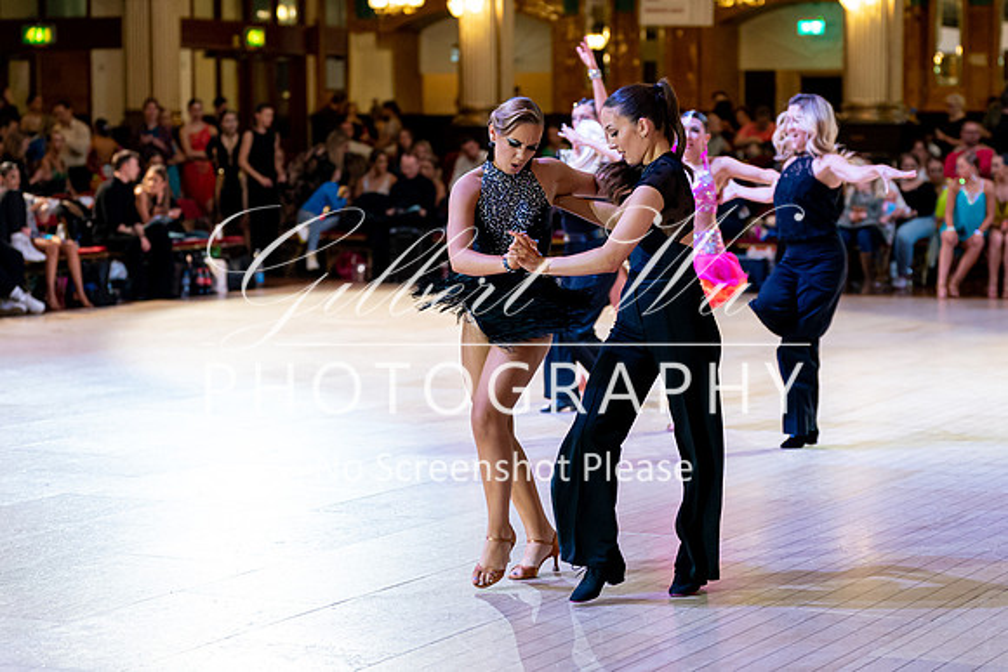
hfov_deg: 21.3
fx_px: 2685
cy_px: 272
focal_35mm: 96
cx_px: 514
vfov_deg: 14.3
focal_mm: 80
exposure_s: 1/400
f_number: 2.8
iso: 3200
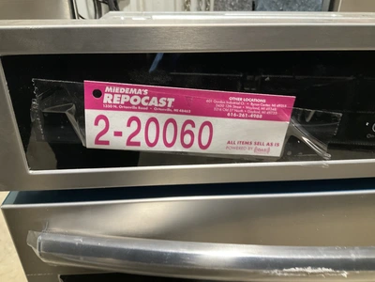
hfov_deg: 61.7
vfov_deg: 48.2
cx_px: 188
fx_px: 314
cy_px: 141
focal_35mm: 29
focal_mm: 3
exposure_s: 1/40
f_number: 1.8
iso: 200
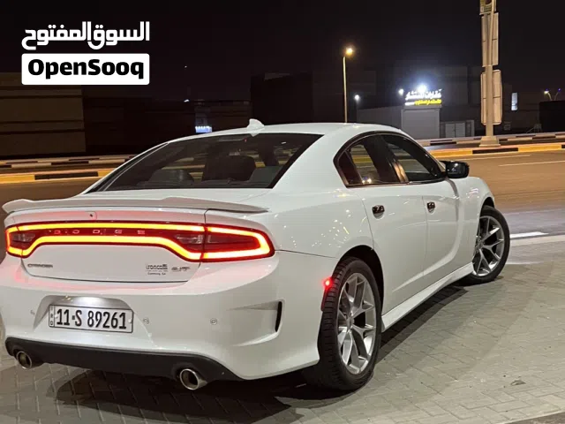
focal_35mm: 26
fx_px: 424
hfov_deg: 67.3
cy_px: 212
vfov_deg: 53.1
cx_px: 282
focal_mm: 5.7
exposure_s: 1/51
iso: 400
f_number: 1.5
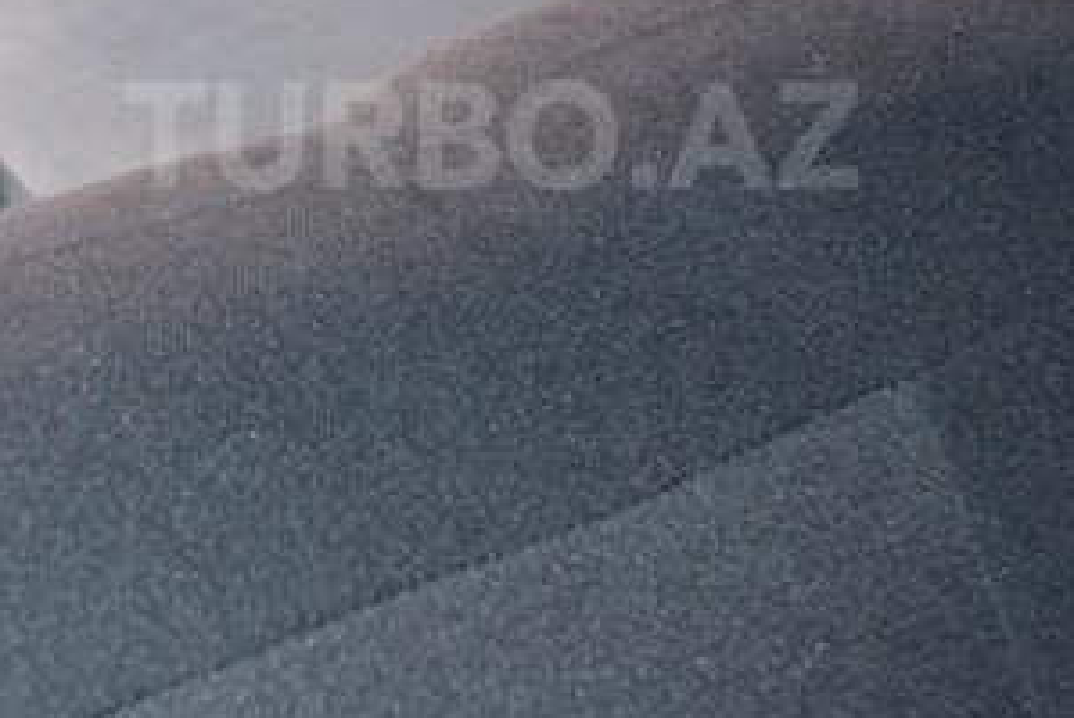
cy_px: 136
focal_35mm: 86
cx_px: 492
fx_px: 2568
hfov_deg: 23.6
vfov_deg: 15.8
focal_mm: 26
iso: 100
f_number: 4.2
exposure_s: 1/60
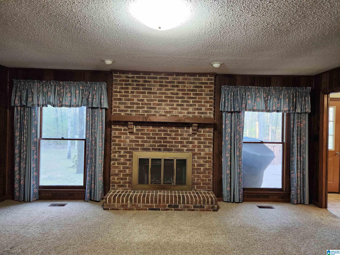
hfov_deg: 73.9
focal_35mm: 23
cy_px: 128
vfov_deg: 58.9
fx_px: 226
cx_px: 170
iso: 800
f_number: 1.8
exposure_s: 1/120
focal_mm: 5.4
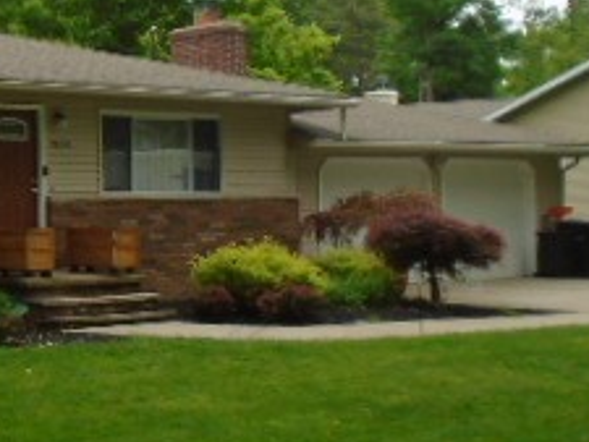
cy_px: 144
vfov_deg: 19.8
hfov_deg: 23.8
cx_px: -134
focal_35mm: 74
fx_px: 1260
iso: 100
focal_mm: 4.6
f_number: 3.2
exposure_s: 1/160
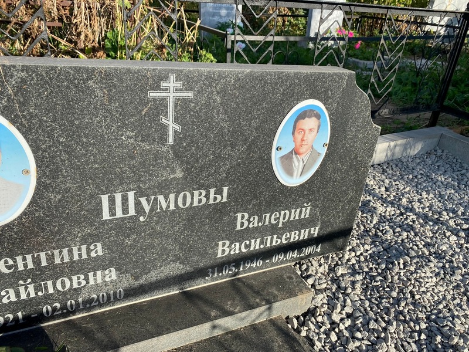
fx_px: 352
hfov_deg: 67.3
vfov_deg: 53.1
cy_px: 176
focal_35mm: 26
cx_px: 234
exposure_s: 1/1464
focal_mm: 4.25
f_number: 1.8
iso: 32
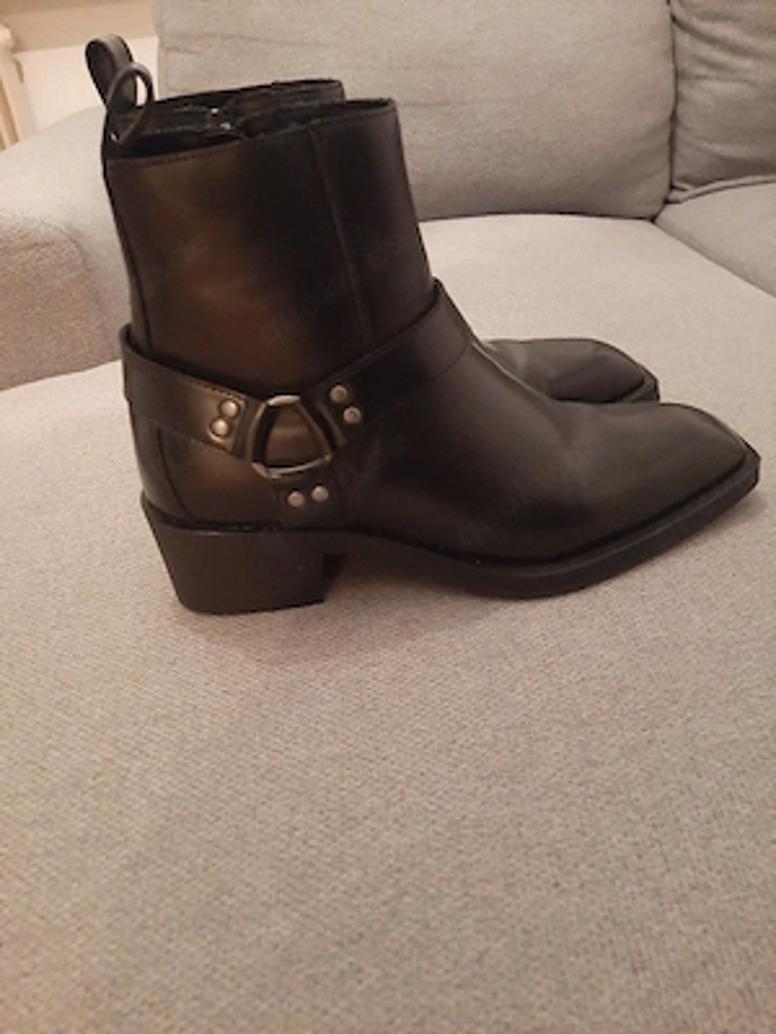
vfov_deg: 67.3
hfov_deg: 53.1
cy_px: 517
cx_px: 388
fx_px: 777
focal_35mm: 26
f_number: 1.7
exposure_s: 1/17
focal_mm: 3.93
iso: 1000
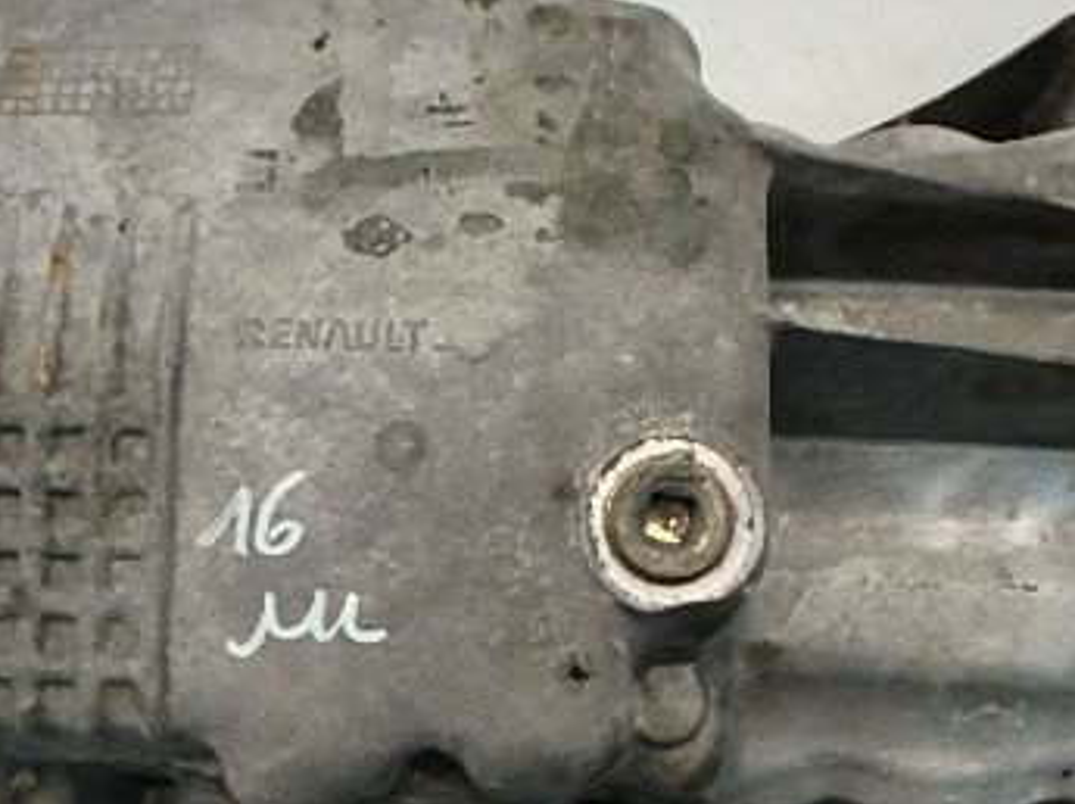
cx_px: 539
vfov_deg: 36.6
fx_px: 1210
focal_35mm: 39
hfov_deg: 47.9
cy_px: 492
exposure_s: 1/160
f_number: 3.5
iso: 800
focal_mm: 3.7
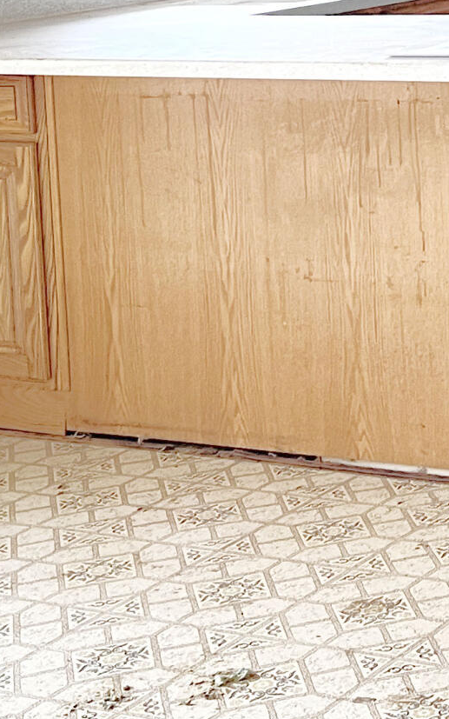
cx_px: 710
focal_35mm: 100
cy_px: -68
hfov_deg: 12.3
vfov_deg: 19.9
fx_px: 1958
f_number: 1.5
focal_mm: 5.7
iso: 160
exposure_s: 1/60
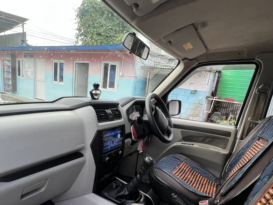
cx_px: 135
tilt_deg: -12.7
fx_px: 166
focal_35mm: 21
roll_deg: -7.1
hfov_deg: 79.0
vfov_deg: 62.6
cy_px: 128
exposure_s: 1/99
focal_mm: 1.57
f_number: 1.8
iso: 64
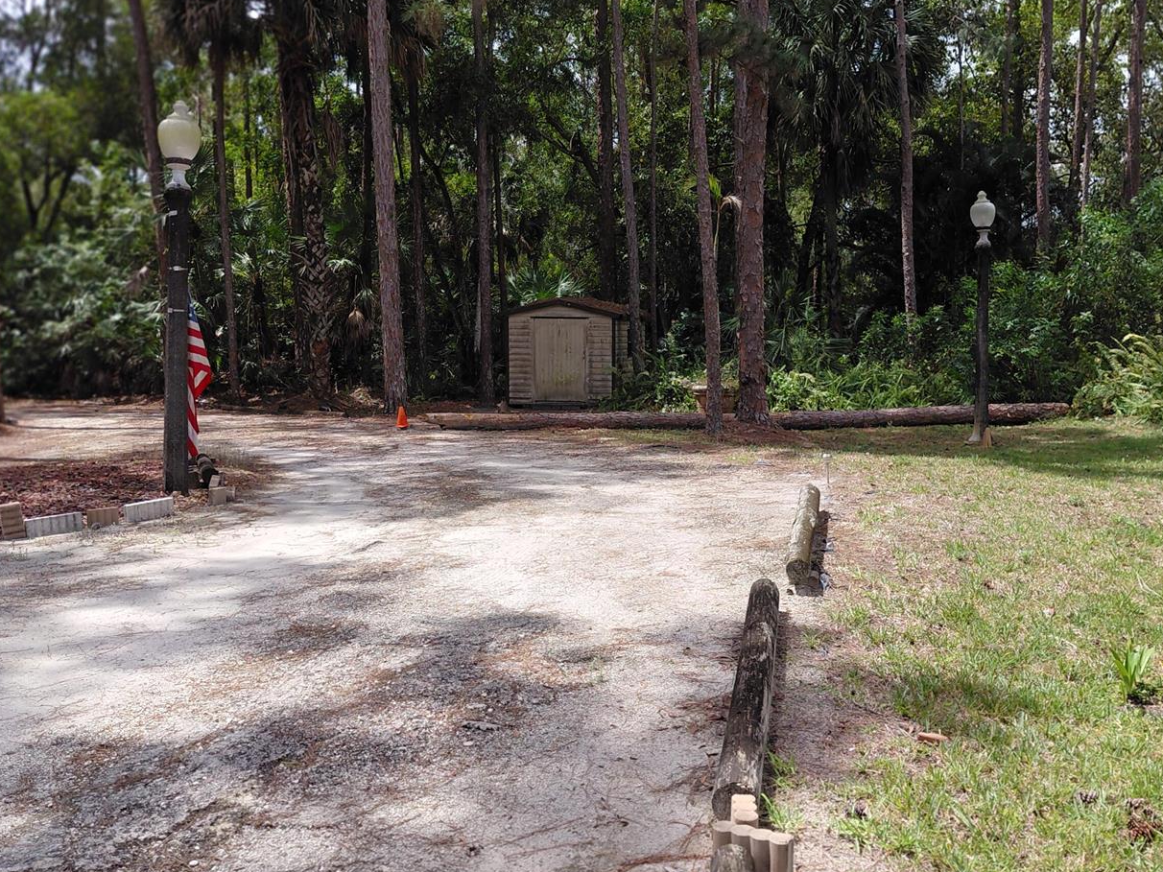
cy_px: 453
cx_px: 701
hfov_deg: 54.9
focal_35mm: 33
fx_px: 1109
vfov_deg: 42.9
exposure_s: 1/1491
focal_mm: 4.69
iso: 50
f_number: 1.8
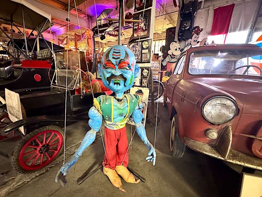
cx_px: 131
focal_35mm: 14
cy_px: 98
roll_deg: -2.6
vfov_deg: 85.7
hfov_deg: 102.1
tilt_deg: -15.5
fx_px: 106
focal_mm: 2.22
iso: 1000
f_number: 2.2
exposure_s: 1/40
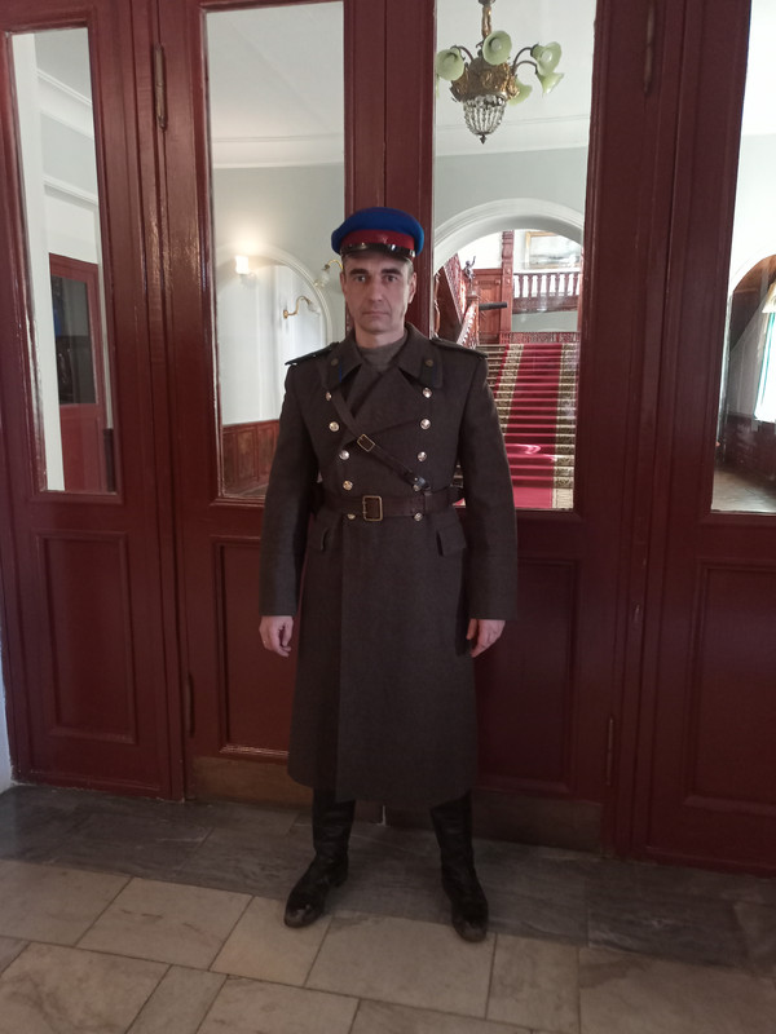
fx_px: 837
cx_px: 388
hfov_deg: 49.7
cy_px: 517
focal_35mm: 28
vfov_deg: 63.4
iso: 850
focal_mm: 4.69
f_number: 1.8
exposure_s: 1/50
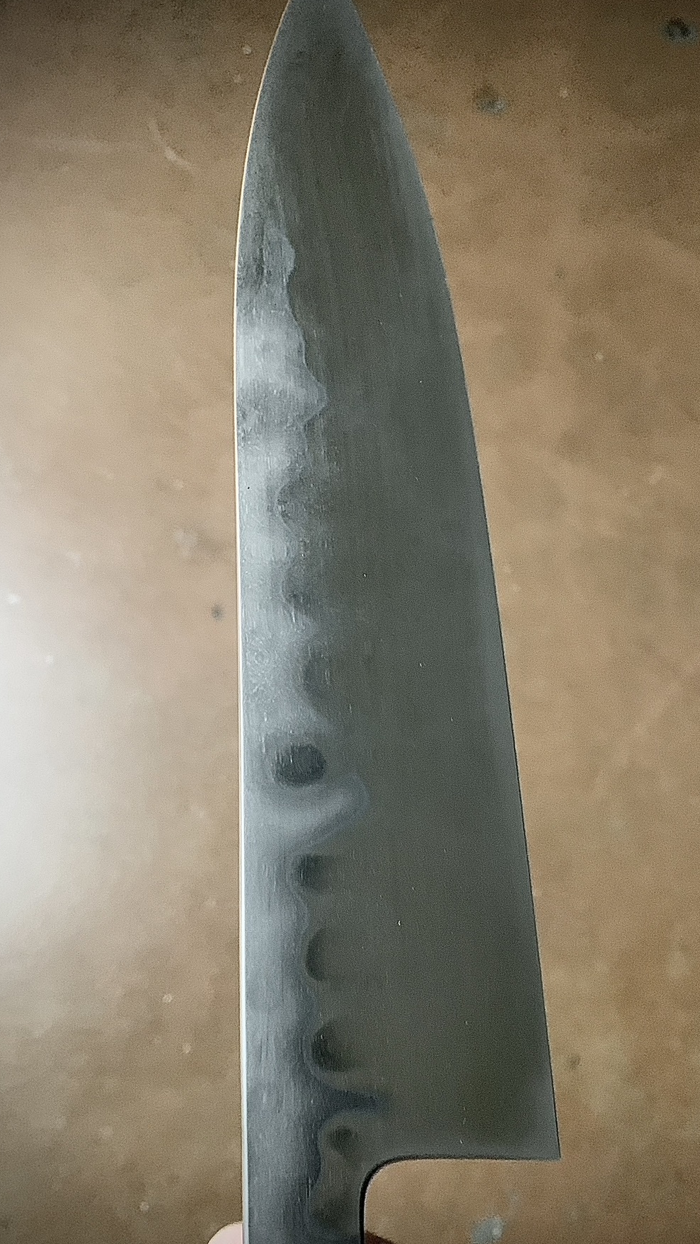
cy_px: 657
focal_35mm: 33
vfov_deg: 59.4
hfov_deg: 35.5
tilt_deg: -79.8
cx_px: 420
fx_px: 1089
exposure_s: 1/30
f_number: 1.8
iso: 500
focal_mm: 4.25
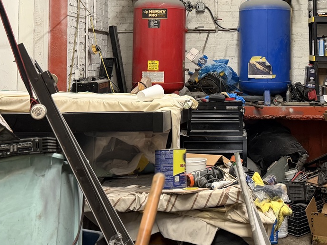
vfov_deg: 28.0
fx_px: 472
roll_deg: +0.3
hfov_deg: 37.7
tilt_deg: +3.4
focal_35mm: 50
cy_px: 26
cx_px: 221
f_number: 1.78
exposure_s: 1/60
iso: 400
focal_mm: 6.76
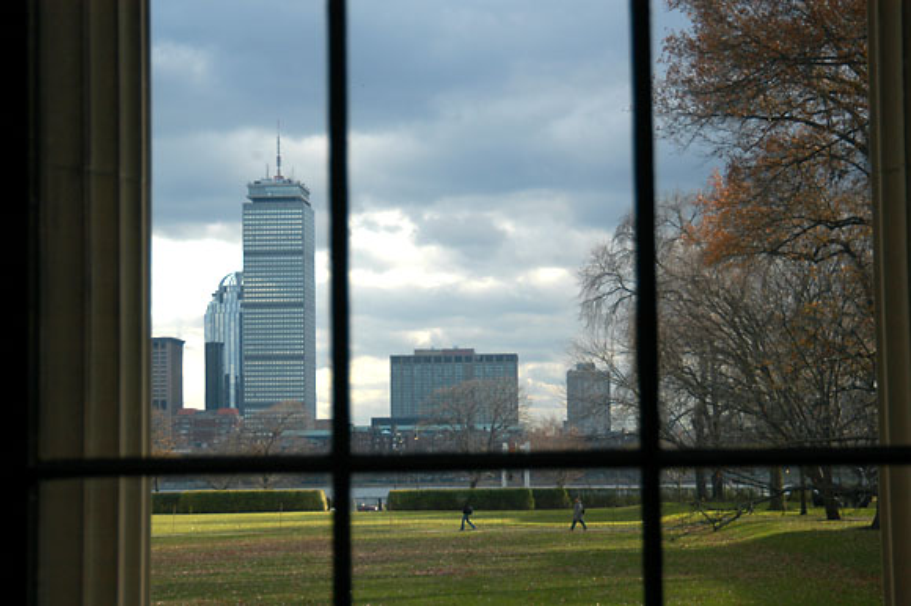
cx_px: 456
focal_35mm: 78
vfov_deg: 17.5
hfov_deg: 26.0
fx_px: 1973
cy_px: 303
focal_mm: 52
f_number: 5
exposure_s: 1/250
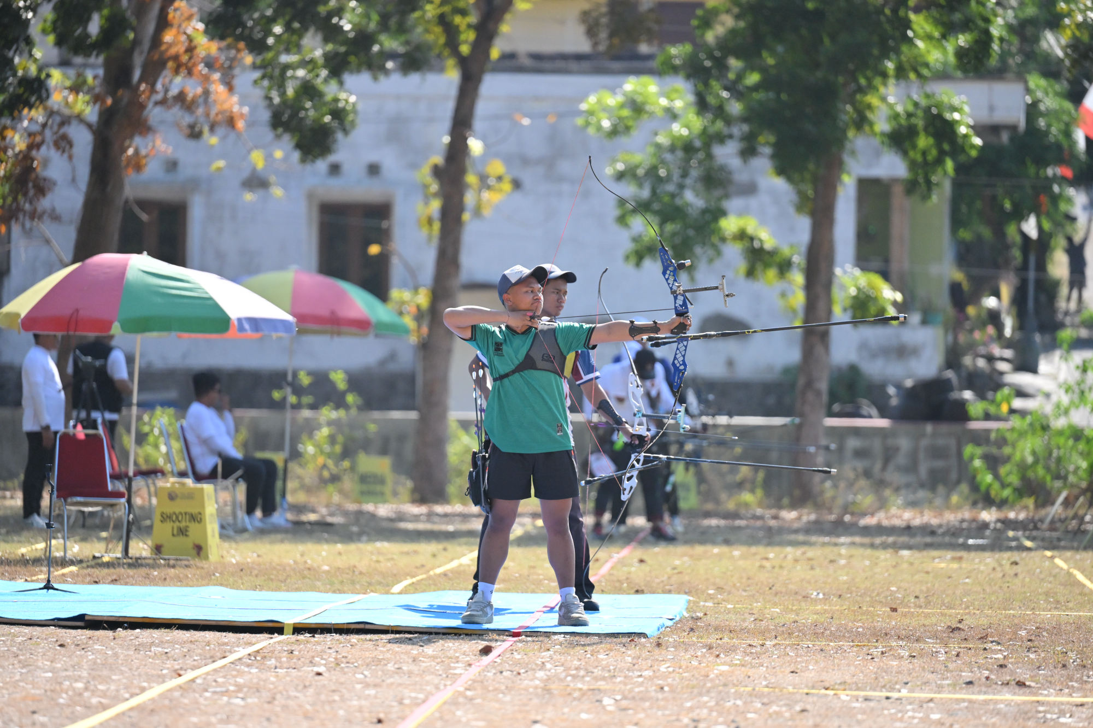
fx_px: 6070
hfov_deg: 10.3
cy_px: 364
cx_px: 546
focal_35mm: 200
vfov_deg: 6.9
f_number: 2.8
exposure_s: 1/16000
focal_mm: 200
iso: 2000
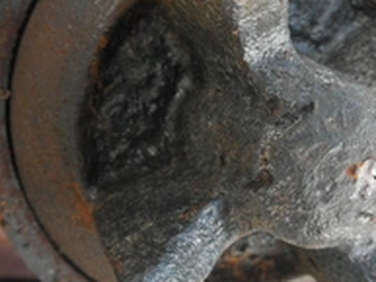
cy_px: 113
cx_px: 253
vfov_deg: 25.2
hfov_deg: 32.9
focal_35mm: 58
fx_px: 630
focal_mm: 5
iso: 64
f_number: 3
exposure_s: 1/30
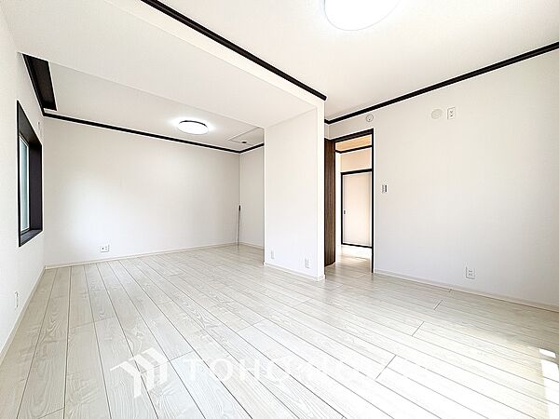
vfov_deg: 85.7
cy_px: 210
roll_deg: +0.7
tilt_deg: -0.6
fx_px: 226
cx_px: 280
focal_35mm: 14
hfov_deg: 102.1
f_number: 2.2
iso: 64
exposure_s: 1/184
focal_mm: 2.22
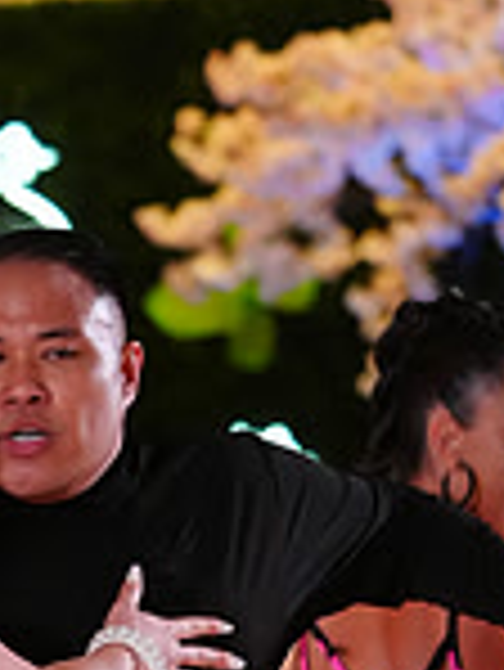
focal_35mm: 484
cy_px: 1138
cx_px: -250
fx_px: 9382
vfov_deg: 4.1
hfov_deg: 3.1
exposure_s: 1/400
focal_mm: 129
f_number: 4
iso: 3200
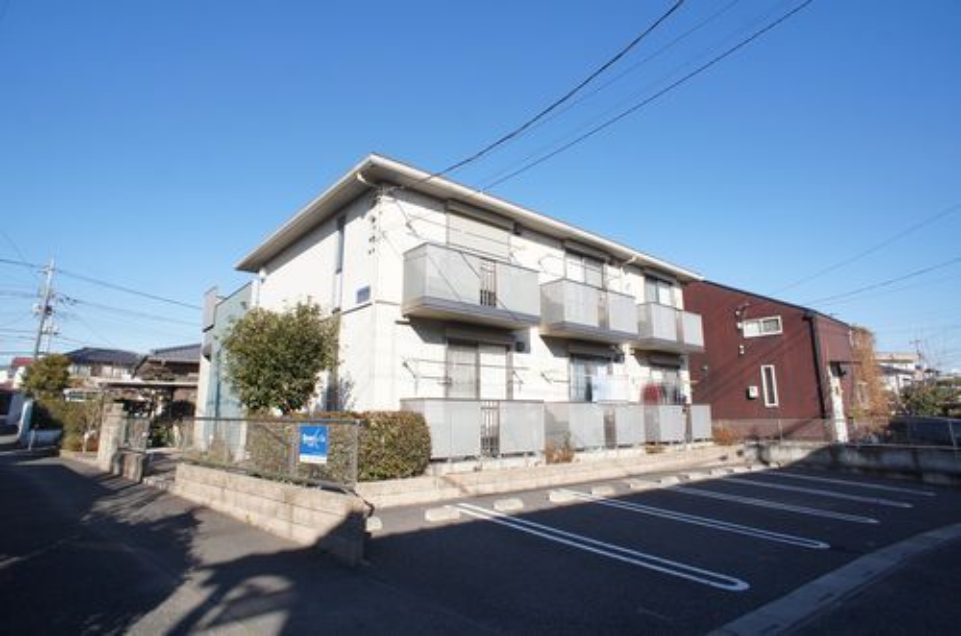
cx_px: 480
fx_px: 639
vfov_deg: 52.9
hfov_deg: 73.9
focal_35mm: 24
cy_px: 318
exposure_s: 1/400
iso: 200
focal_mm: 16
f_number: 8
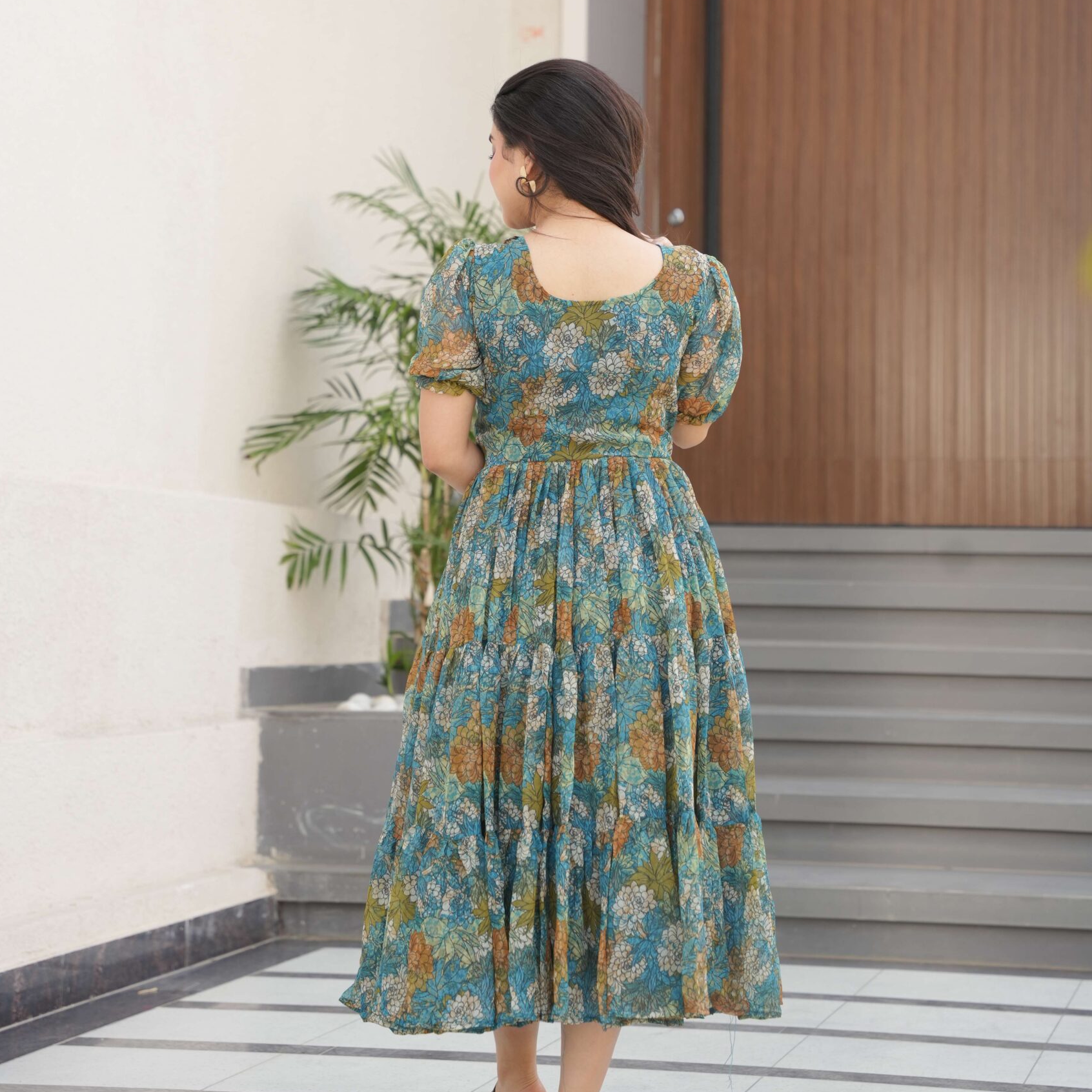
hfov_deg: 19.3
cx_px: 548
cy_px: 372
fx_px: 3212
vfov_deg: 19.2
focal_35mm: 90
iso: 320
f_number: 4
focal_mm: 70
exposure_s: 1/500
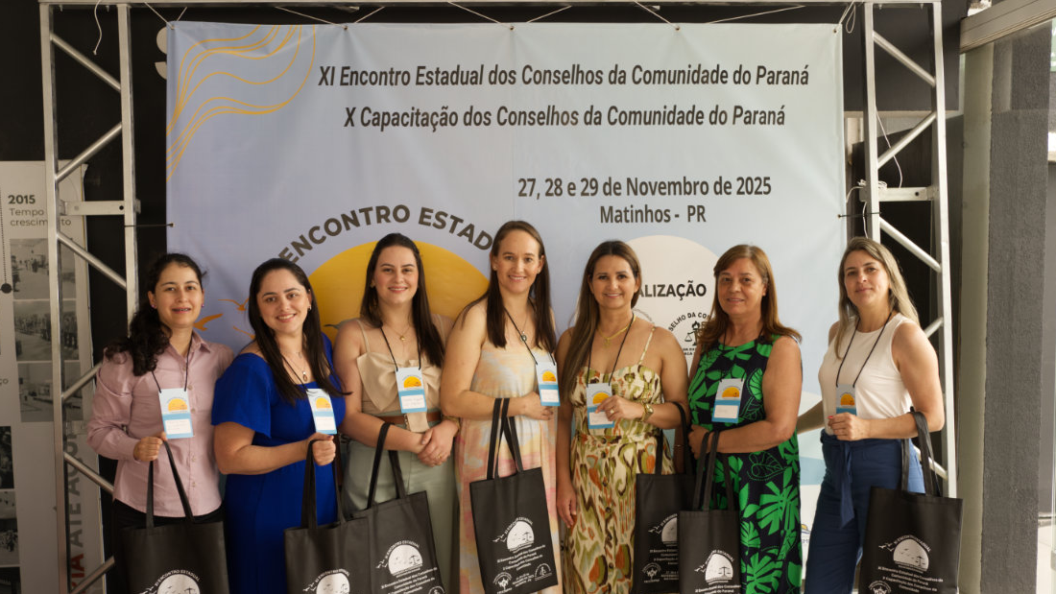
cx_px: 525
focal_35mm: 40
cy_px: 376
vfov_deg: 29.6
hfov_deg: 50.5
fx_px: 1120
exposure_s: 1/100
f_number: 4
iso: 250
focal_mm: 35
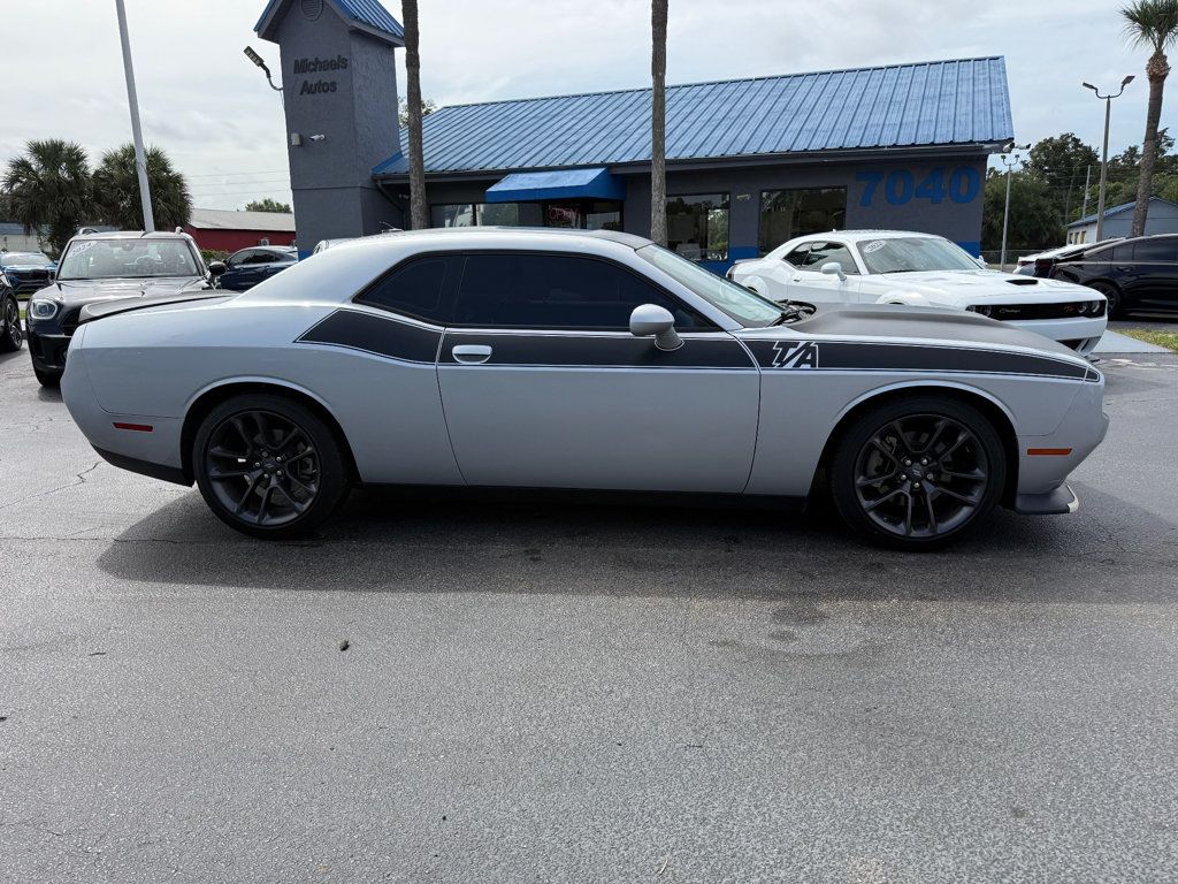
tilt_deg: -14.7
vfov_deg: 56.8
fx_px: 817
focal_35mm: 24
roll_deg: +0.1
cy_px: 442
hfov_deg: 71.6
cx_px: 589
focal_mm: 6.76
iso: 100
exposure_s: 1/3425
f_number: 1.78
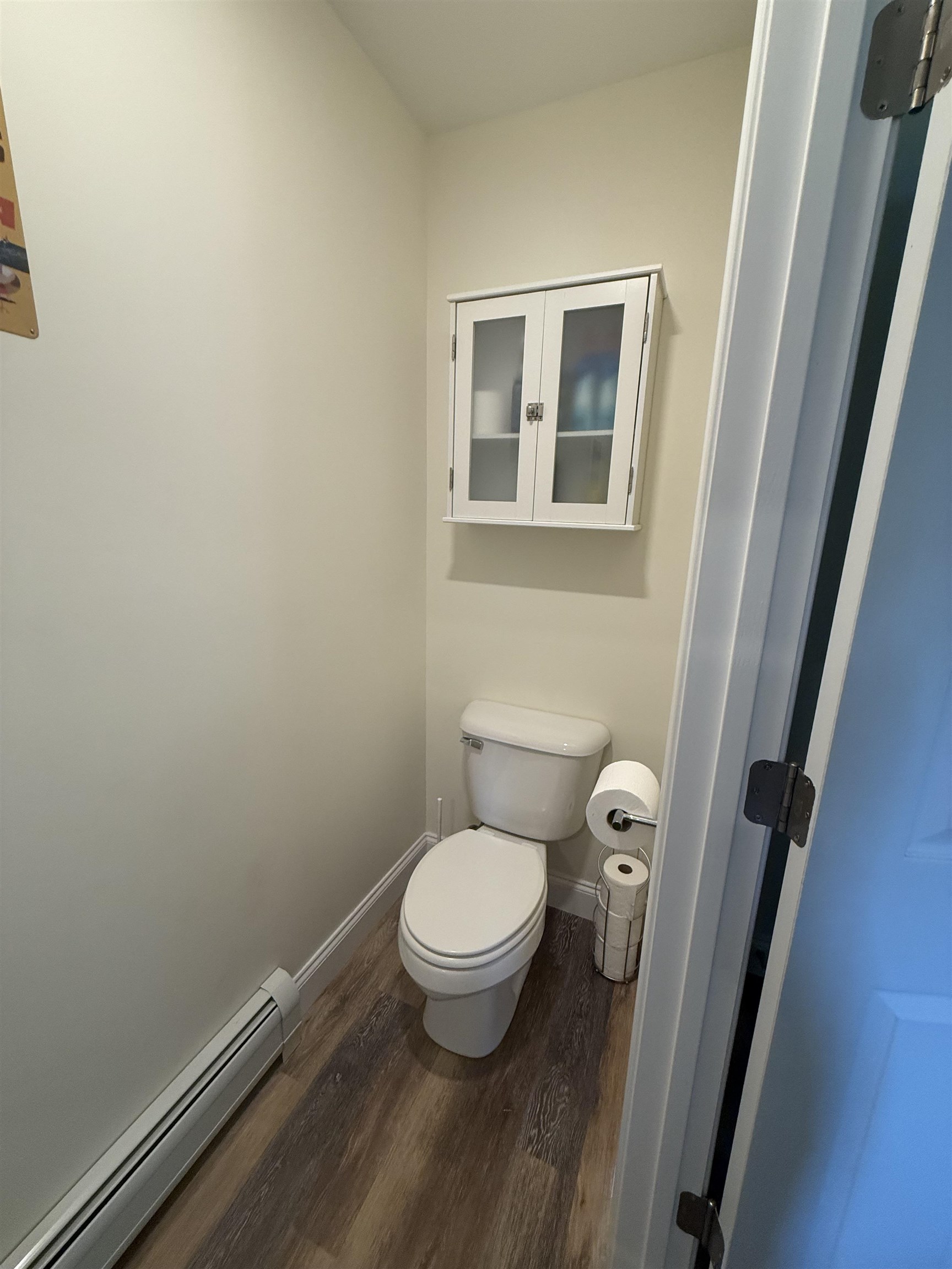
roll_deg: -1.8
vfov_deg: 102.1
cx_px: 476
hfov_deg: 85.7
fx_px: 513
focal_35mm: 14
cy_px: 634
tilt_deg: -11.8
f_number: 2.2
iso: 250
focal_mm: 2.22
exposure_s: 1/120
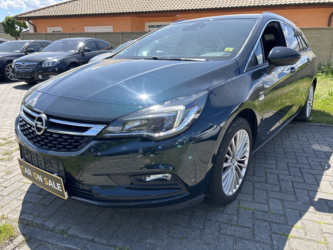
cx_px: 166
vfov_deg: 53.1
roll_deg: +0.8
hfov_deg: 67.3
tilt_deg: -17.2
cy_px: 125
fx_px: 250
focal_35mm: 26
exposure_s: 1/1698
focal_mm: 5.7
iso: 50
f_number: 1.5
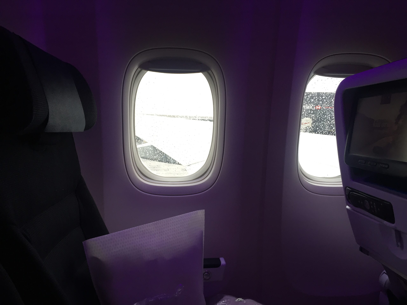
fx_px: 341
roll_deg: -1.8
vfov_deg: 48.2
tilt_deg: -6.6
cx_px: 204
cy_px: 152
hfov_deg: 61.7
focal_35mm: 29
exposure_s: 1/33
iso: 32
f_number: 2.2
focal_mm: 4.15
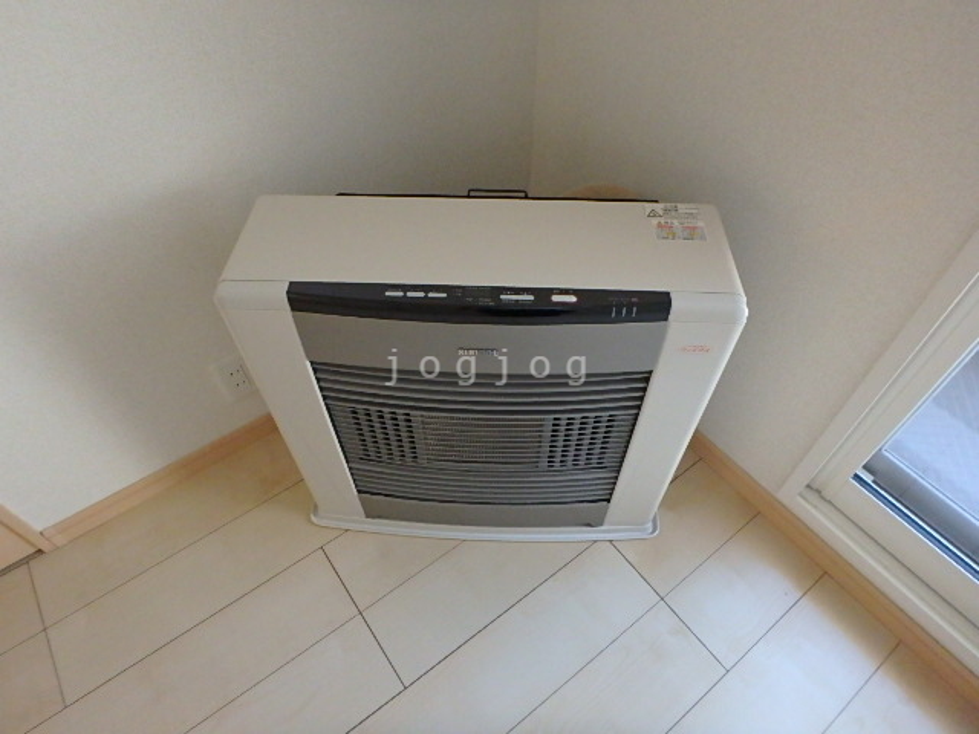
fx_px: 594
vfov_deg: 63.4
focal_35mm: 21
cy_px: 367
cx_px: 490
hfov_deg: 79.0
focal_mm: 3.7
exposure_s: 1/100
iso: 800
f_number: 3.5
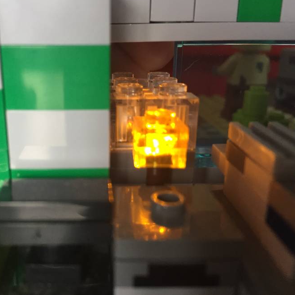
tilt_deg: -18.5
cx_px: 98
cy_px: 144
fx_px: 337
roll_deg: +0.0
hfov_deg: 46.5
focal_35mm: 35
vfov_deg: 47.2
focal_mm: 4.15
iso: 125
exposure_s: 1/33
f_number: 2.2
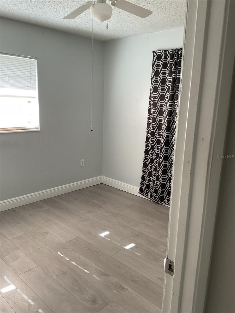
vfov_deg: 61.7
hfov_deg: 48.2
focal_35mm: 29
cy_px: 156
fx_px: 262
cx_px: 118
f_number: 1.8
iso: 50
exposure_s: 1/120
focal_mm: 3
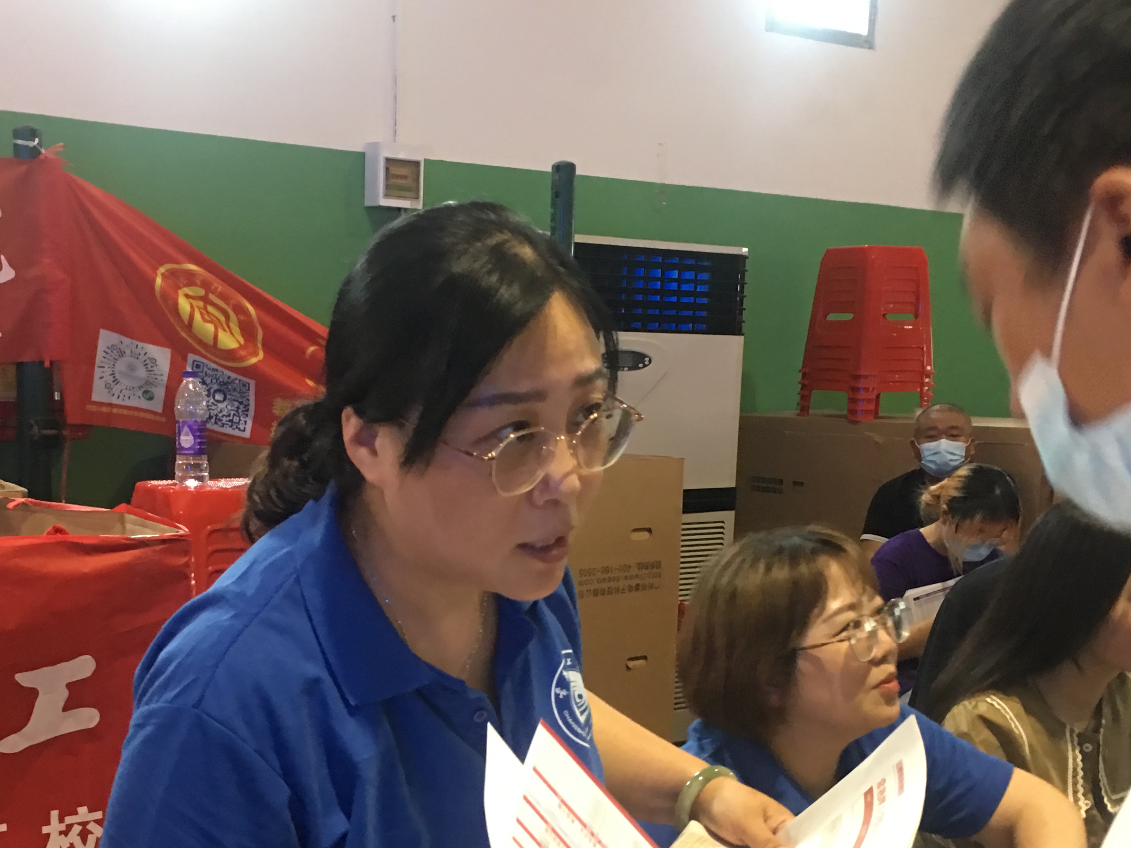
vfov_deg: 29.1
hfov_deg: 38.8
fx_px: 1601
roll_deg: -1.0
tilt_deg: -10.2
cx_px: 488
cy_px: 663
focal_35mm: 49
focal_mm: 4.15
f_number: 2.2
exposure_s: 1/8
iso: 100
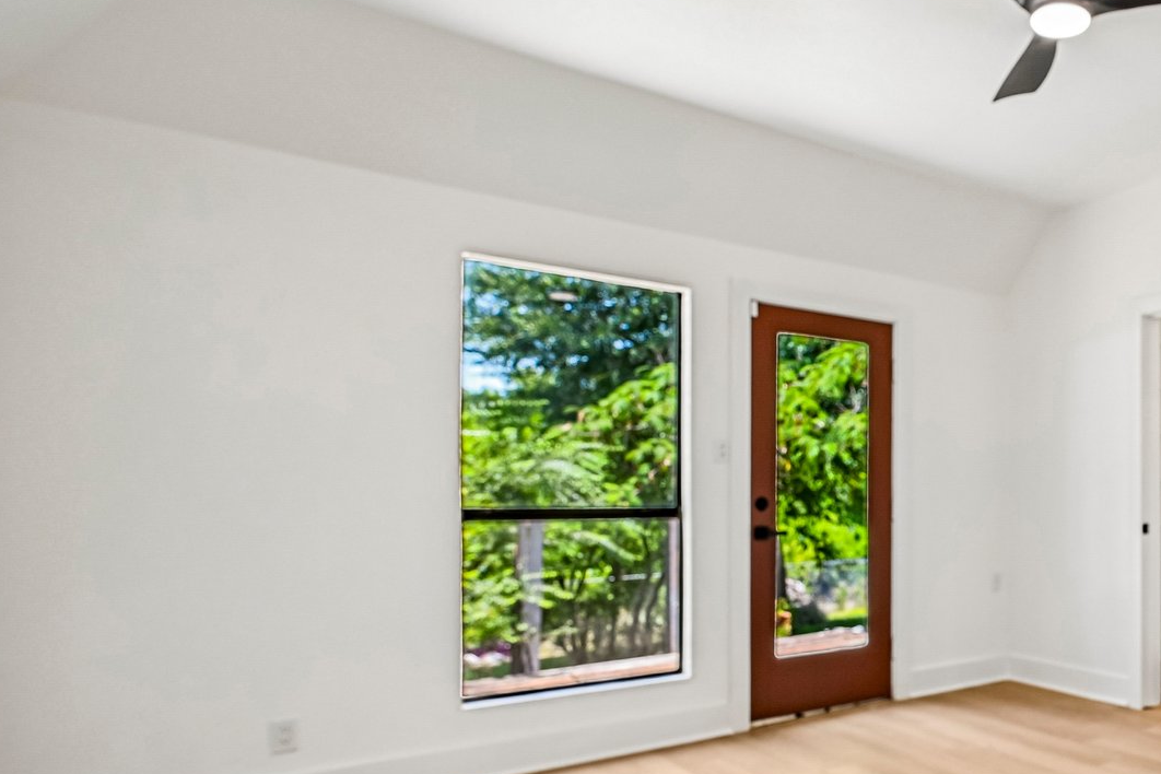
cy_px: 485
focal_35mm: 27
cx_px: 1070
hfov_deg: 56.8
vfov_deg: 47.5
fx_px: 871
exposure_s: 1/20
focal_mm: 14
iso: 100
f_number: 8
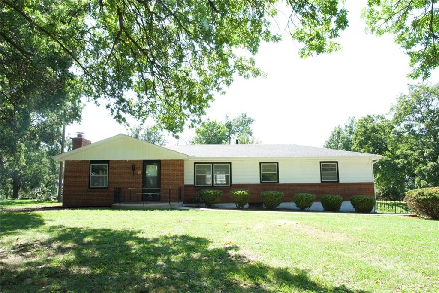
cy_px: 146
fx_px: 293
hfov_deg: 73.8
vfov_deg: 53.1
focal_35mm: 24
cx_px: 220
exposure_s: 1/60
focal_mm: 24
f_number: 22
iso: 1250
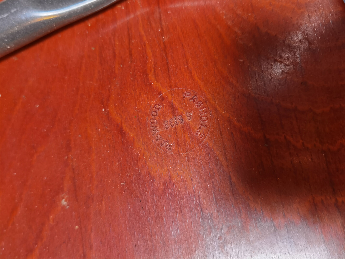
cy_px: 130
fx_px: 339
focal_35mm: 34
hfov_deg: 54.0
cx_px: 172
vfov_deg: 41.8
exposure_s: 1/33.3
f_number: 1.9
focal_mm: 6.71
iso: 160
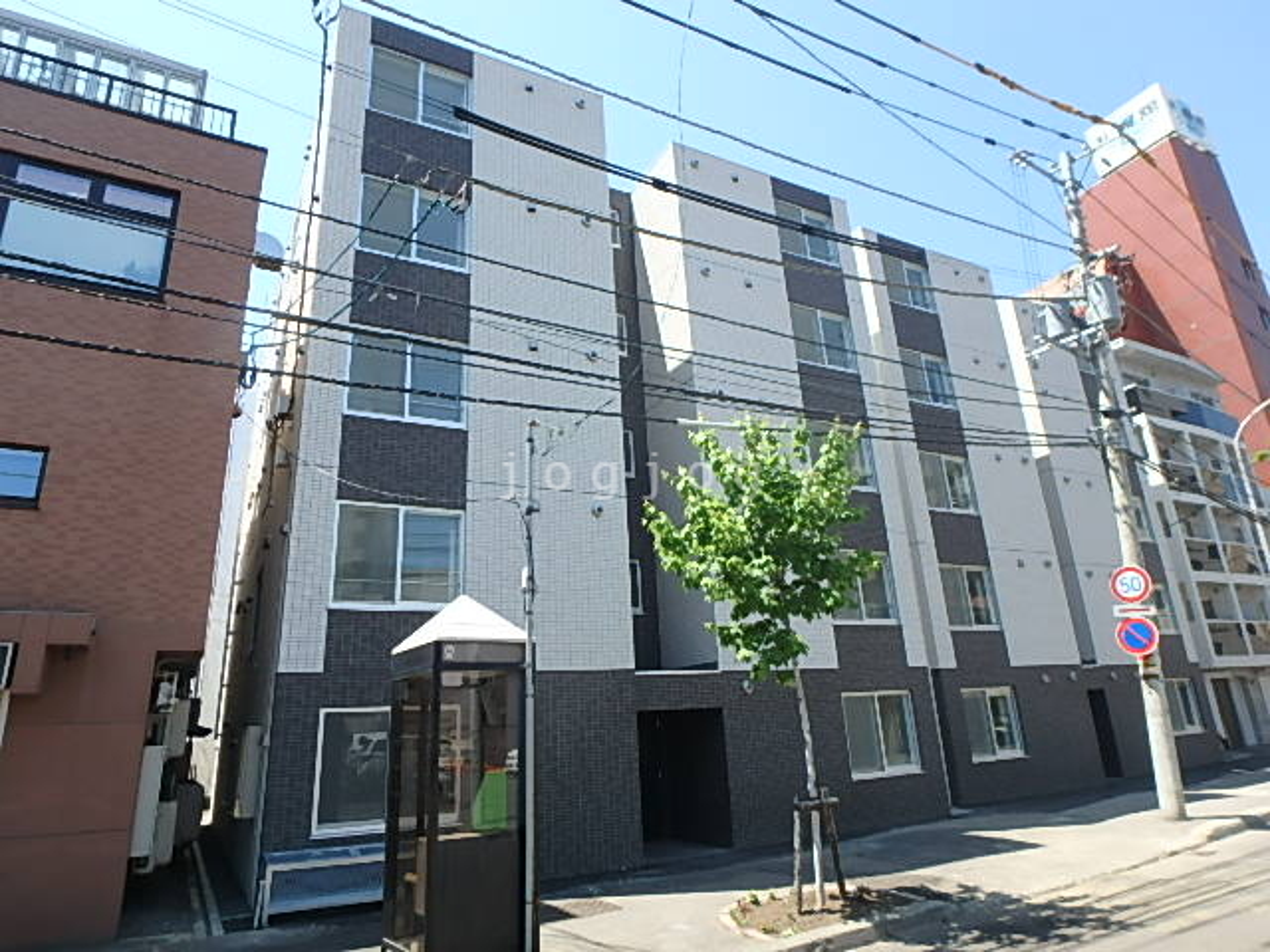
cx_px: 635
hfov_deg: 79.0
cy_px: 476
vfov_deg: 63.4
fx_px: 770
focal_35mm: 21
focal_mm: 3.7
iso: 125
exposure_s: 1/500
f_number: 3.5
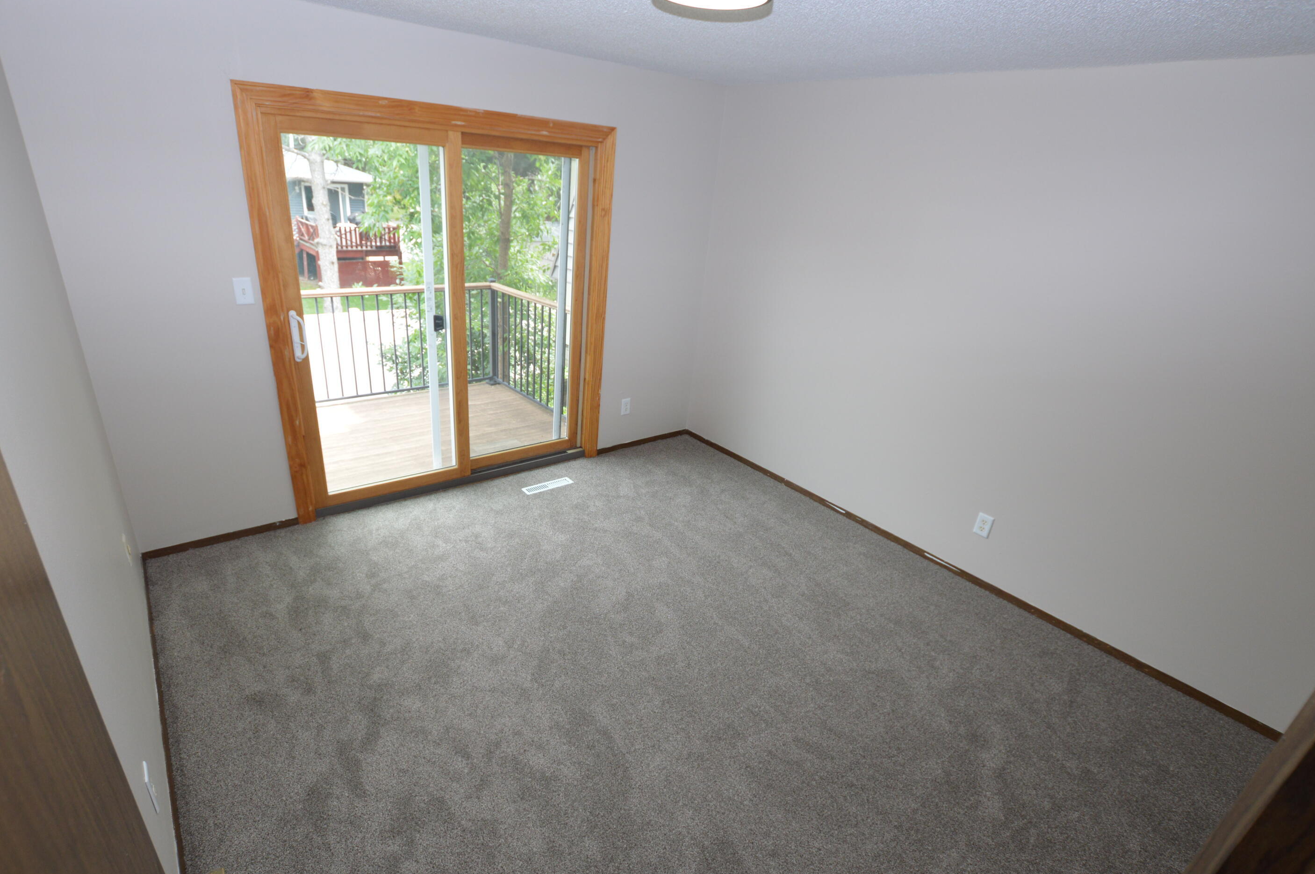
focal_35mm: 16
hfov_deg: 96.7
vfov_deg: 73.5
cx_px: 626
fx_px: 584
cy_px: 464
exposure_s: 1/100
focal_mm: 10
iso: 400
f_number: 4.5
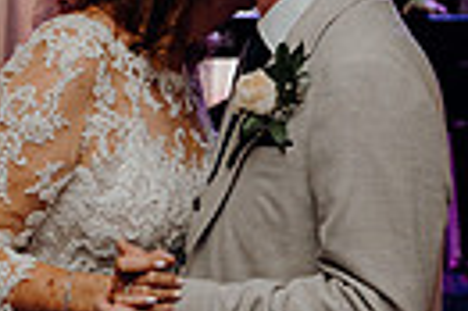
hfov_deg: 11.5
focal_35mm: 177
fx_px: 2298
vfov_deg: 7.7
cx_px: -4
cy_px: 231
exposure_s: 1/200
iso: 2500
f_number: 3.5
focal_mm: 40
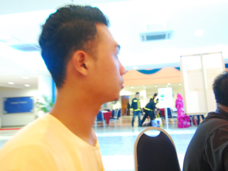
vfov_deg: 40.7
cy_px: 85
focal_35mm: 35
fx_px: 231
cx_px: 120
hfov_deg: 52.6
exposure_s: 1/15
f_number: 2.8
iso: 800
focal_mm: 14
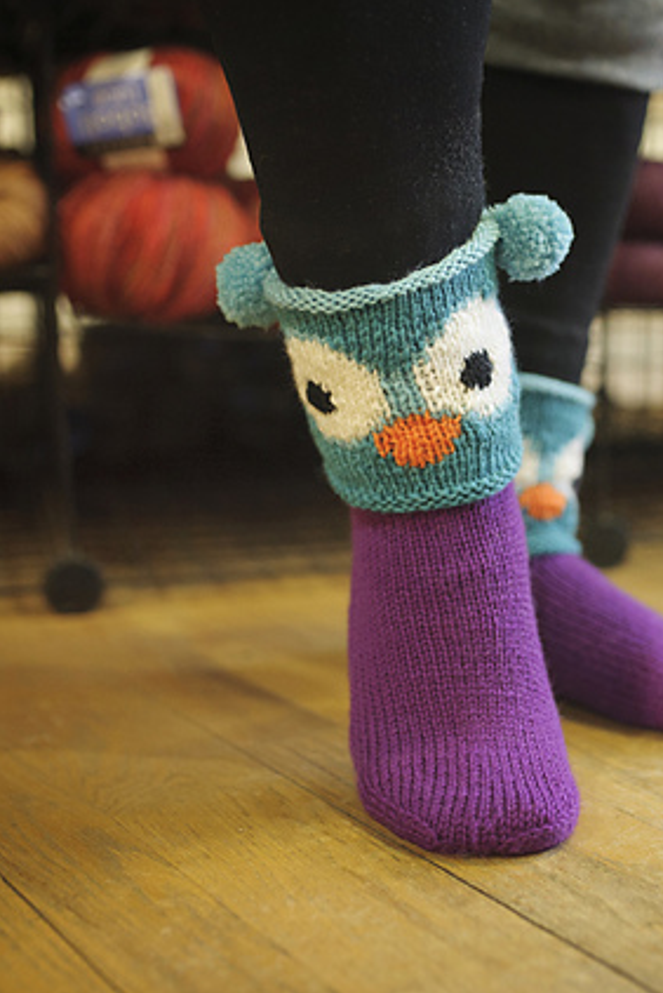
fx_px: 1462
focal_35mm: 53
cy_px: 496
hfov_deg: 25.3
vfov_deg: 37.5
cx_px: 482
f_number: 2.2
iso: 2500
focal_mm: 35
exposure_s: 1/100
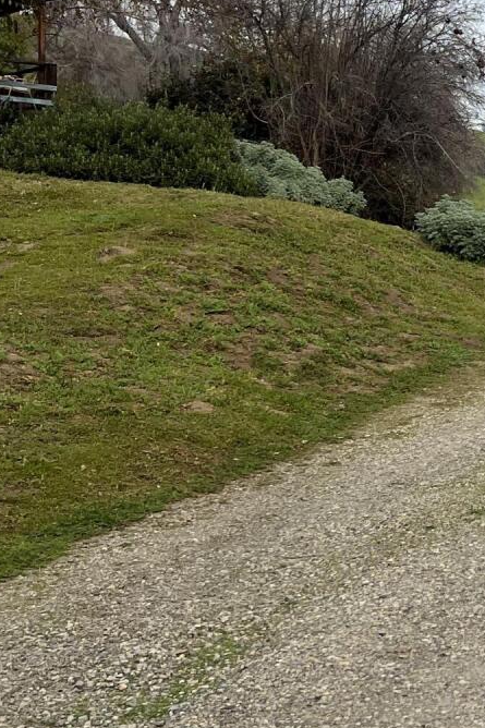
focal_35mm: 81
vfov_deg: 25.0
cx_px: 804
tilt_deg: +3.1
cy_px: 280
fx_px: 1638
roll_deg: +1.6
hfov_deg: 15.1
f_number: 1.5
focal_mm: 5.7
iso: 50
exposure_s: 1/4115
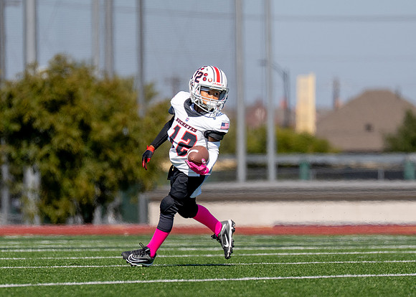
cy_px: 148
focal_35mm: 498
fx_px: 5886
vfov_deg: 2.9
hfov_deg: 4.0
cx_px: 201
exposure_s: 1/4000
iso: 160
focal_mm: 200
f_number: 2.8
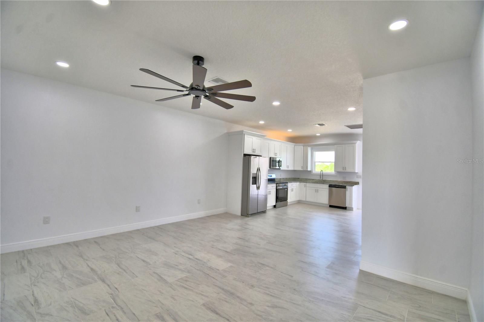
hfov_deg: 100.4
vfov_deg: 77.3
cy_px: 161
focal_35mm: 15
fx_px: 202
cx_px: 242
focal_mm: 10
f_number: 4.5
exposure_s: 1/125
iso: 200
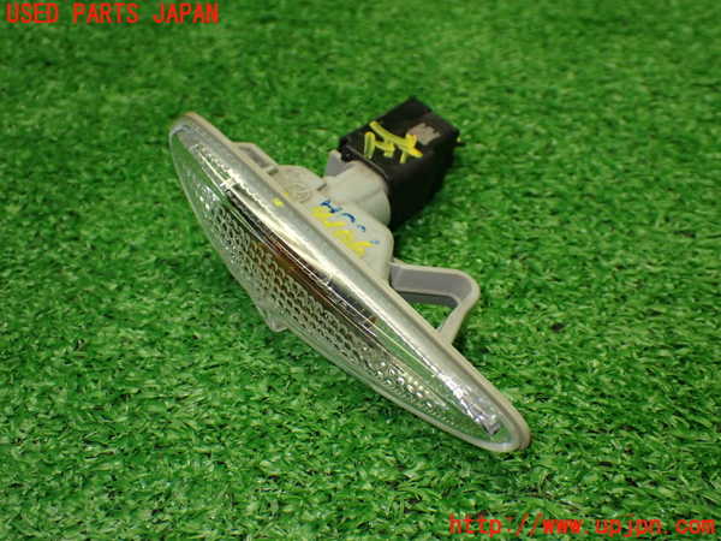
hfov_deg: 42.9
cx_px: 360
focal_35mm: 44
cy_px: 270
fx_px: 916
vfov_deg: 32.9
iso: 800
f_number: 2.9
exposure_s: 1/160
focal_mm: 7.84
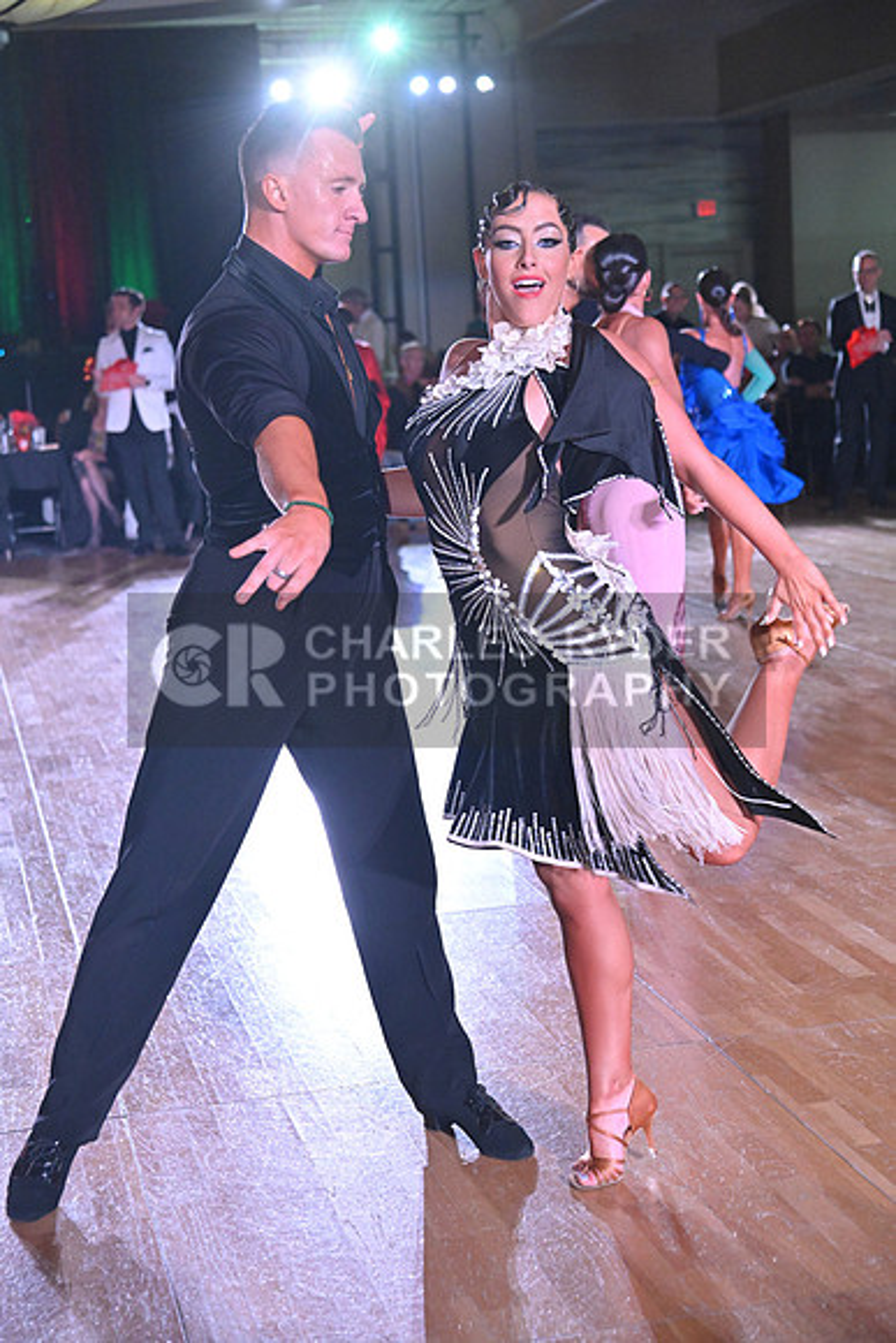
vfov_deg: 34.5
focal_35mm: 58
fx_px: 2164
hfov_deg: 23.4
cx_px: 448
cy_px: 672
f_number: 4.5
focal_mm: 58
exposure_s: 1/400
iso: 5000
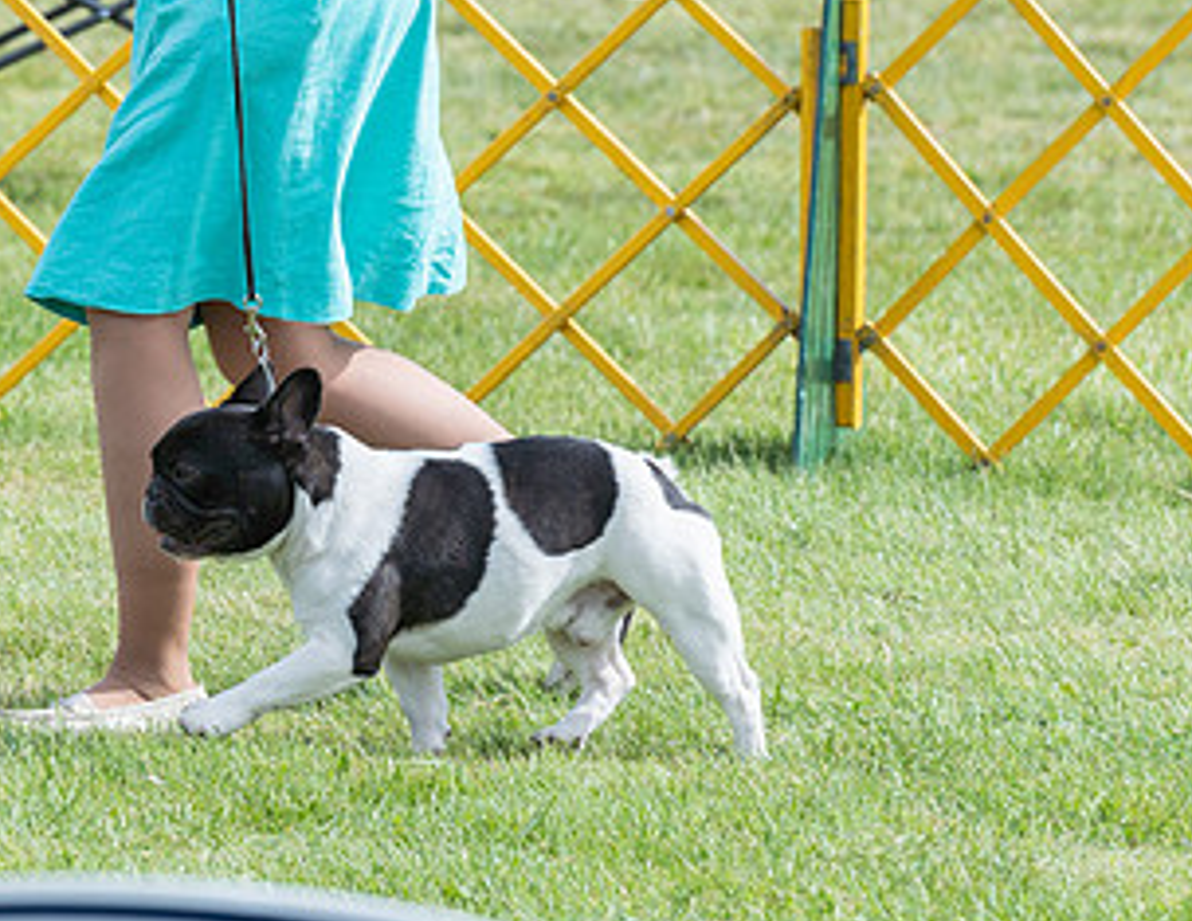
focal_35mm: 405
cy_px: 154
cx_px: 258
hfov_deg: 4.8
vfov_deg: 3.7
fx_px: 14102
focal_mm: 181
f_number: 5.6
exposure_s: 1/1250
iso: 250
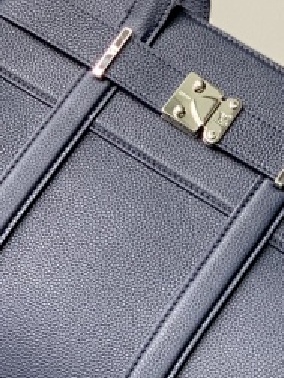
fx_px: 1805
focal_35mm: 165
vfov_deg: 12.0
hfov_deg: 9.0
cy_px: 116
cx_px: 162
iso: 80
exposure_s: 1/122
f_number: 2.4
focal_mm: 6
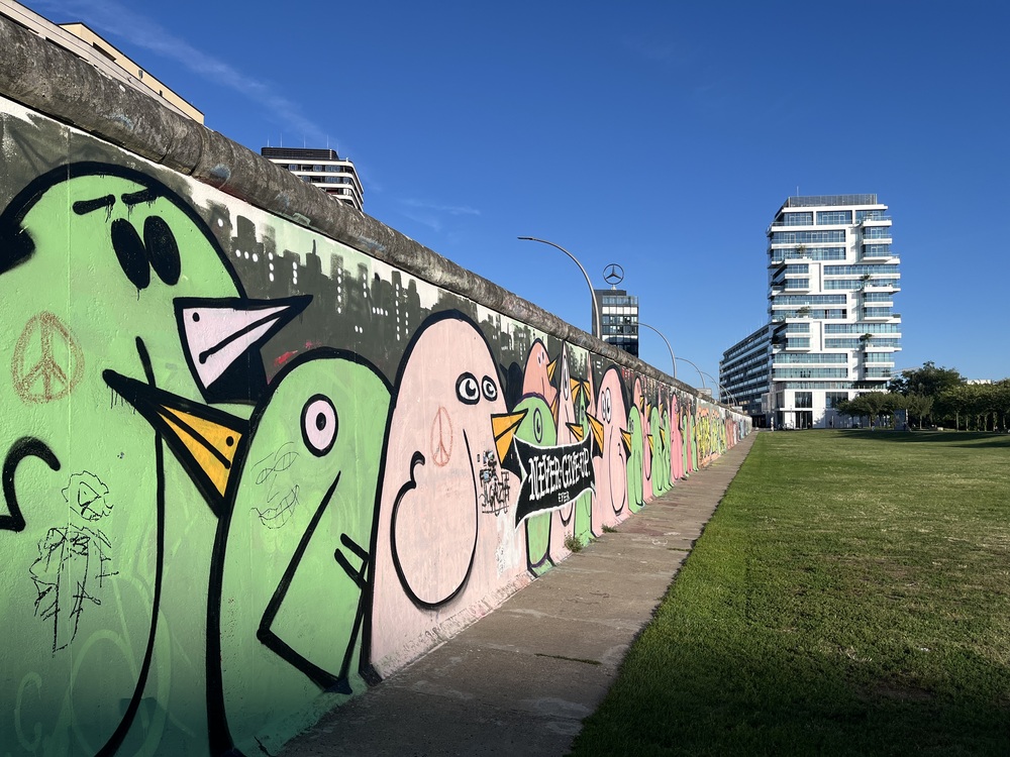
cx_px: 505
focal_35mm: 26
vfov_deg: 53.1
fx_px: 759
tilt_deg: +3.2
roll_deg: -0.4
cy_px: 378
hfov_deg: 67.3
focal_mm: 5.1
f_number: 1.6
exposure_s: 1/5076
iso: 50
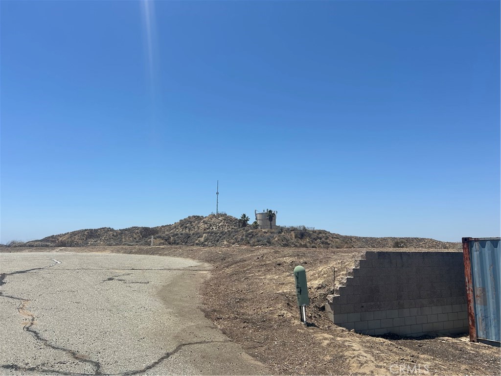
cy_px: 188
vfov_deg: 53.1
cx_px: 250
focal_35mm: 26
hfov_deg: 67.3
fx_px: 376
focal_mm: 5.7
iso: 50
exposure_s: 1/6993
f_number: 1.5
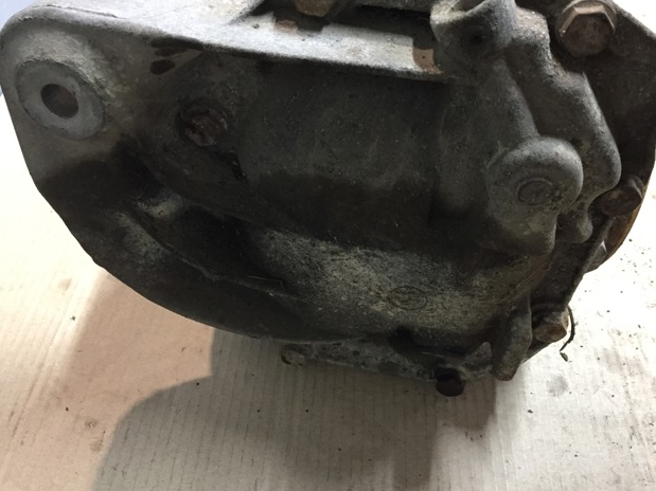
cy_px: 238
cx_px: 336
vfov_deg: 46.8
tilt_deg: -48.7
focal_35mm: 30
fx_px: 568
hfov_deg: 60.0
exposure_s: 1/33
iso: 250
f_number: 2.2
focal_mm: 4.15
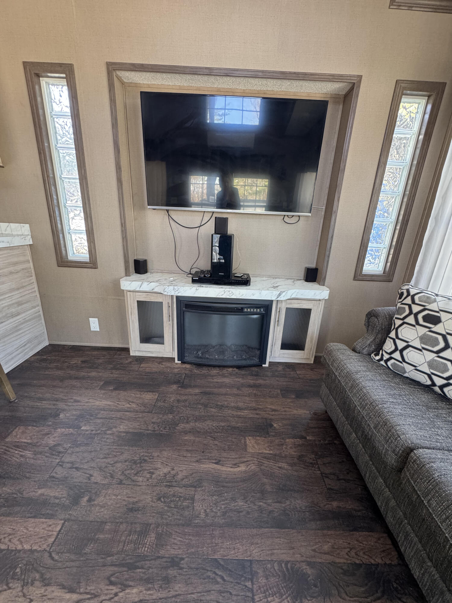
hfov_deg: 85.7
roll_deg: -3.2
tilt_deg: -17.4
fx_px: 244
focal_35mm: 14
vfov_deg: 102.1
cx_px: 226
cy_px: 302
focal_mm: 2.22
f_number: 2.2
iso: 320
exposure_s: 1/68
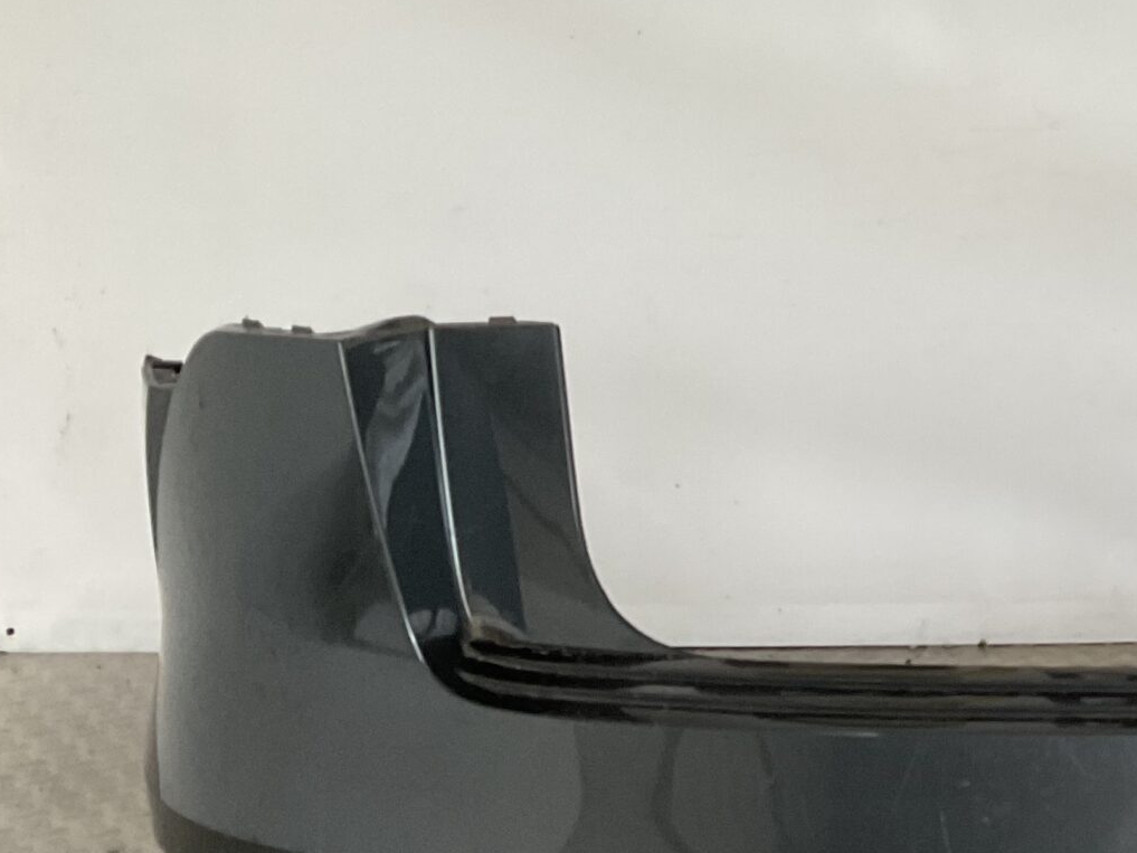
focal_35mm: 73
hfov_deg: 23.9
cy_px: 397
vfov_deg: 20.2
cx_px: 1415
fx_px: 2398
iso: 50
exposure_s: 1/60
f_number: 1.8
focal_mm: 3
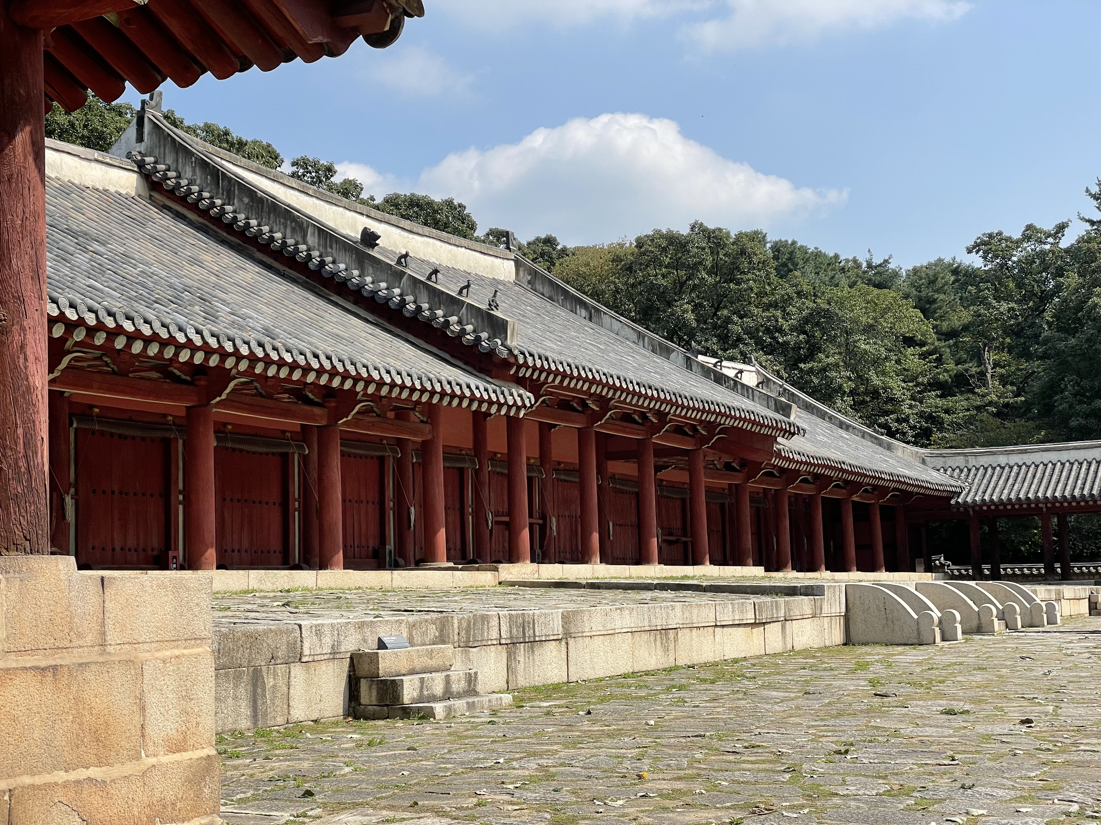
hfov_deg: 36.8
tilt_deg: +6.6
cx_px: 550
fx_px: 1654
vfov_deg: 28.0
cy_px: 412
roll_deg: +2.1
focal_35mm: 52
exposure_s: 1/1712
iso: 25
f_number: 2
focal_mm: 6
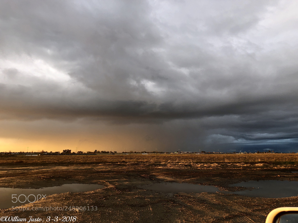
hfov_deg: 63.4
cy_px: 112
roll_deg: -0.7
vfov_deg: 49.7
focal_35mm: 28
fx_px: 241
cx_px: 149
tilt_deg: +9.5
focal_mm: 3.99
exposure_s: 1/120
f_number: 1.8
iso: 50
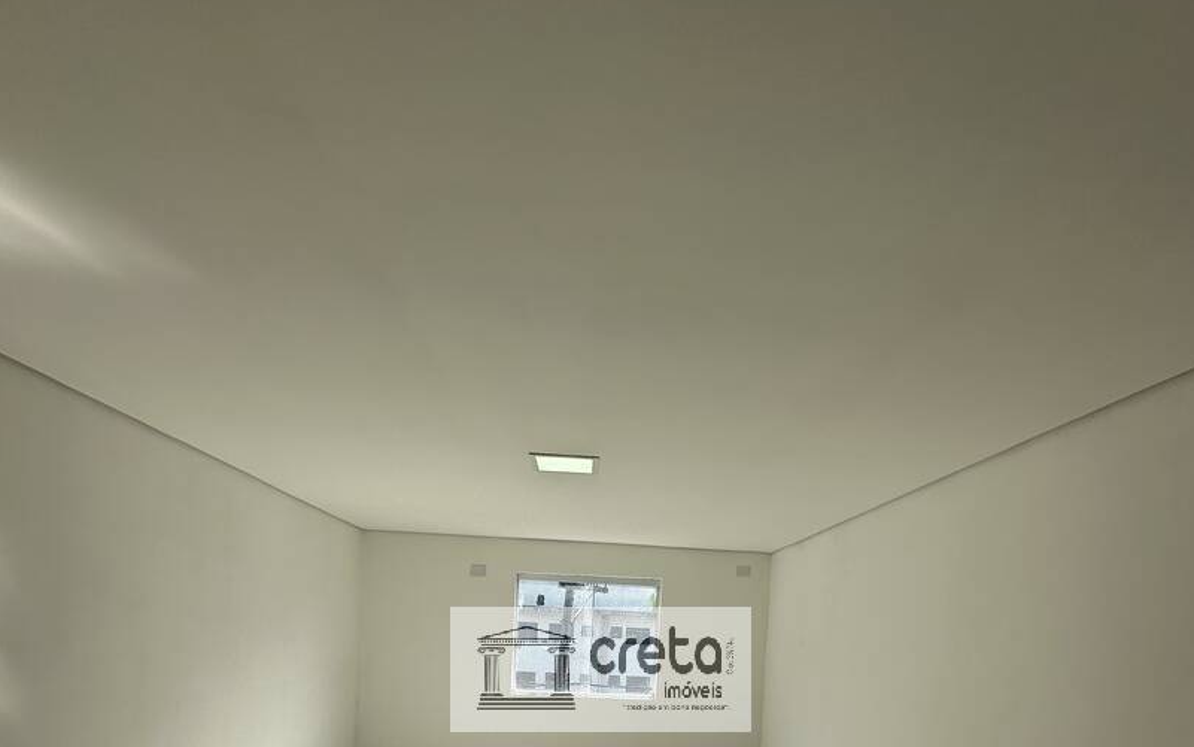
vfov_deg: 52.5
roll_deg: -3.9
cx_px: 601
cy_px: 671
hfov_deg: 85.0
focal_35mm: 20
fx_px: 651
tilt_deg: -1.3
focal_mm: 2.22
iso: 40
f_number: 2.2
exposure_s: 1/785
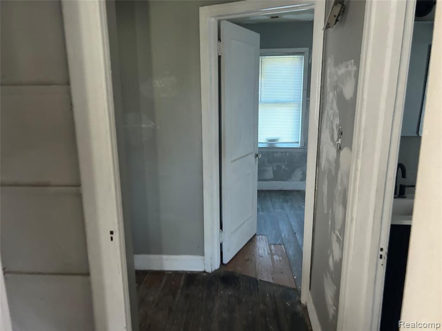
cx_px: 221
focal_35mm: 26
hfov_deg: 67.3
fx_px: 332
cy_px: 166
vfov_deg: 53.1
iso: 320
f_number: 1.5
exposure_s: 1/60
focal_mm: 5.7
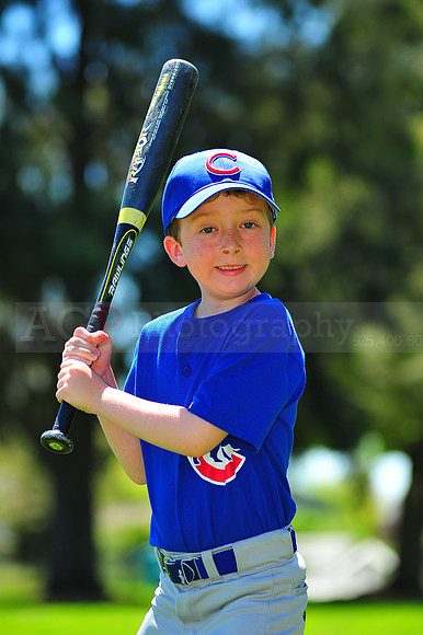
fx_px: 3176
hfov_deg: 7.6
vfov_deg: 11.4
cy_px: 318
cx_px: 212
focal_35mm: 180
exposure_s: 1/500
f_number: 5
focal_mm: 180
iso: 200
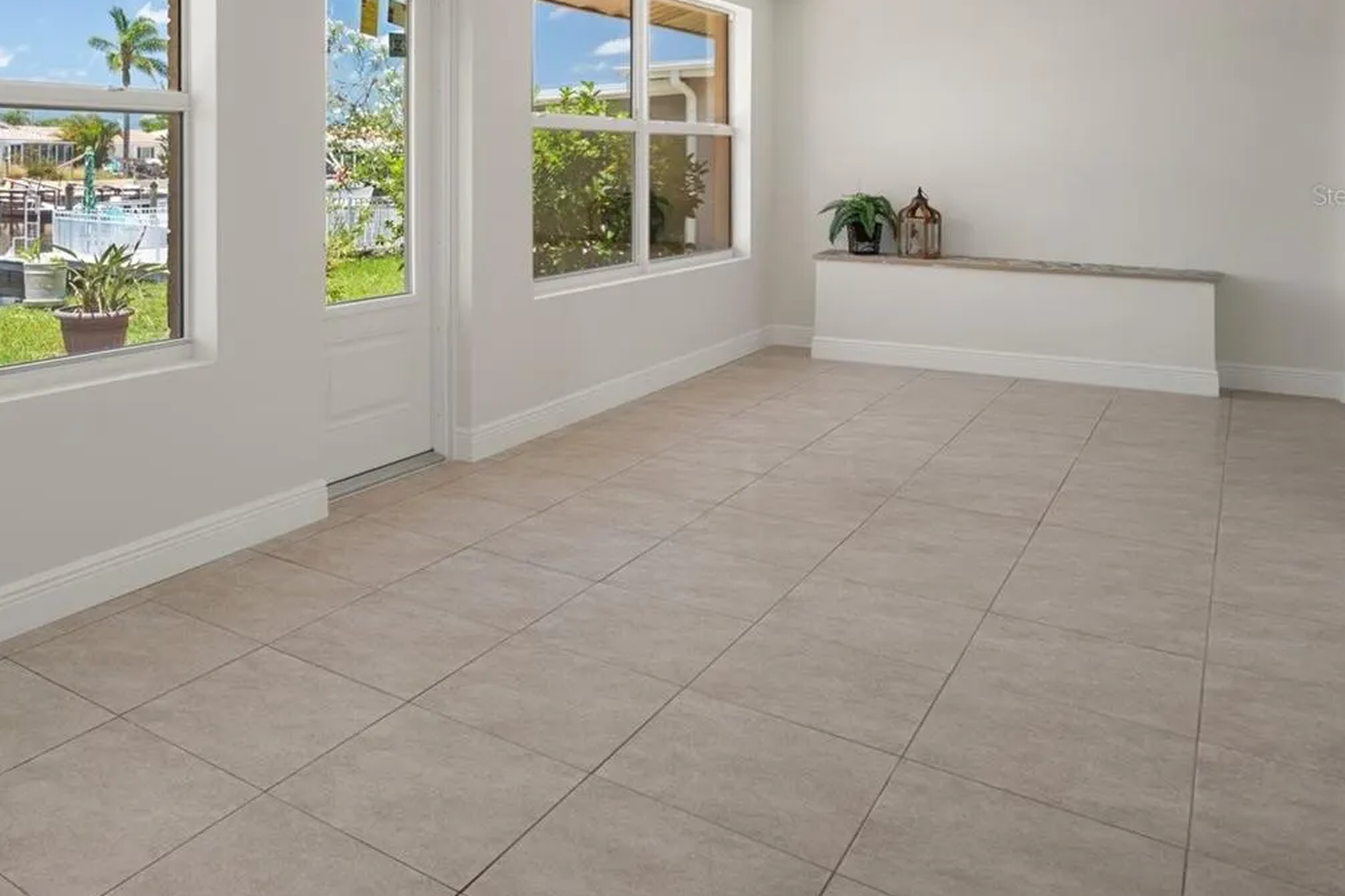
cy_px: 195
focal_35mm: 27
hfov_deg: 64.0
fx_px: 1009
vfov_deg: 45.8
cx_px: 363
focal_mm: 17
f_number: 9
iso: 320
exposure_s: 1/15
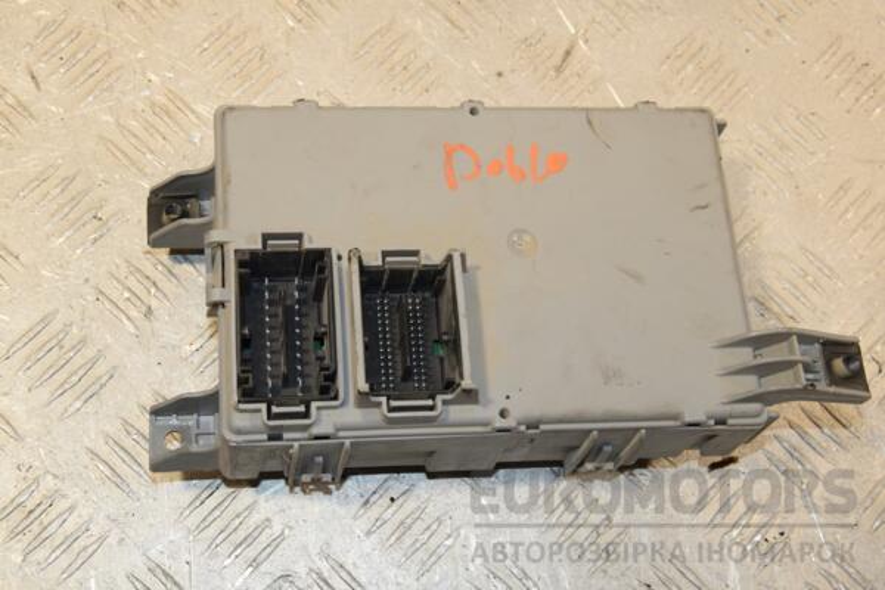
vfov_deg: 22.6
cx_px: 442
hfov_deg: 33.4
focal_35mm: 60
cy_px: 295
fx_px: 1475
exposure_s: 1/200
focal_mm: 40
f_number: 9
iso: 800
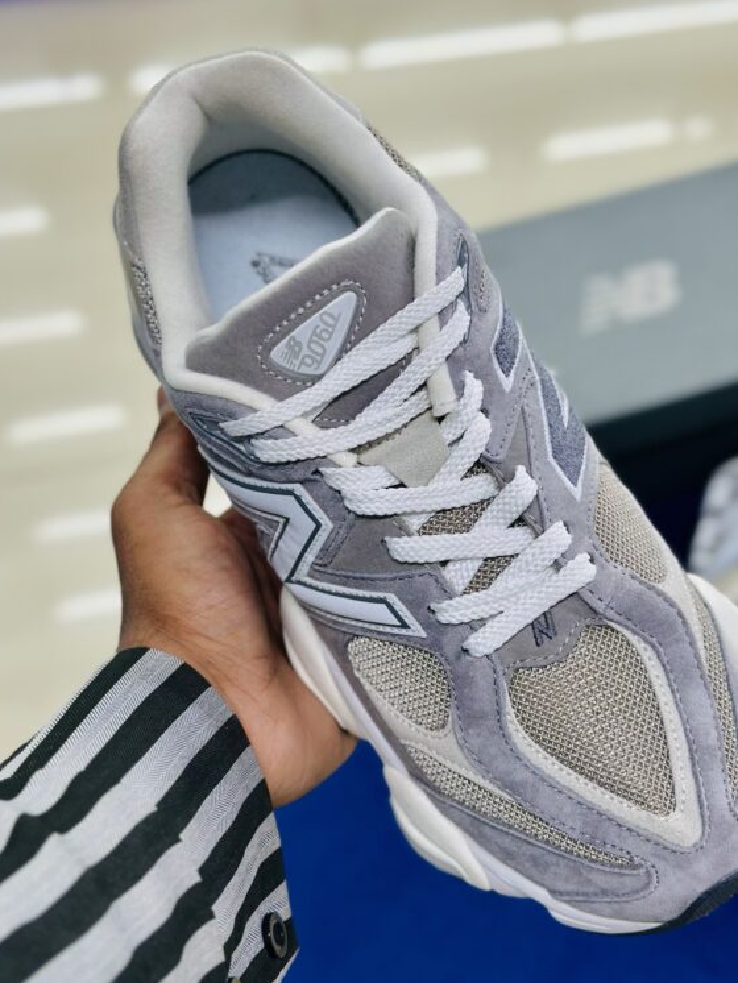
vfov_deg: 32.2
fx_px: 1705
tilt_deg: -50.2
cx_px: 447
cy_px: 497
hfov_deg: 24.4
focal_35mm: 60
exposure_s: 1/100
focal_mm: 6.86
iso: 64
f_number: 1.78
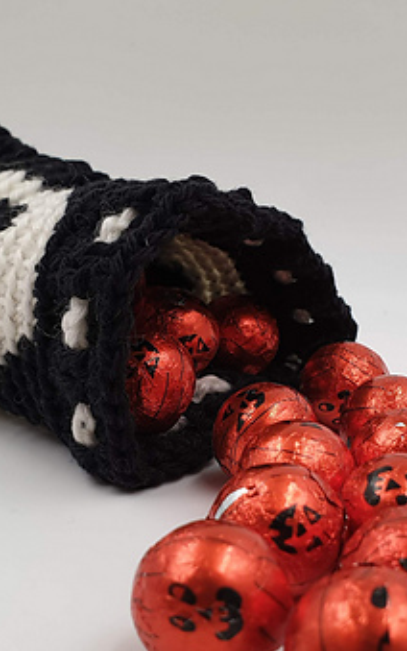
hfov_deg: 24.8
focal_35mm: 52
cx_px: 251
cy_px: 396
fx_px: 922
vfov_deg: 38.7
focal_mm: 4.3
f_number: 2.4
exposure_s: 1/50
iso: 100
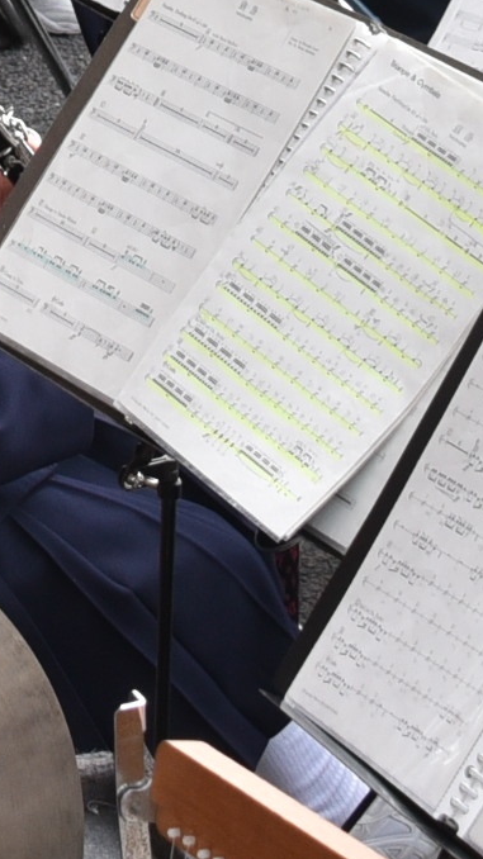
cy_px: -725
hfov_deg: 5.4
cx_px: -141
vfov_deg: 9.2
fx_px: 5081
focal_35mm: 223
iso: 640
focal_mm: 32
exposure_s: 1/400
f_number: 8
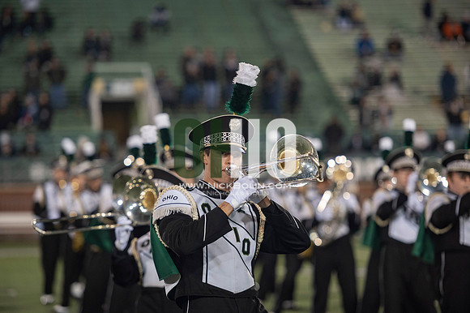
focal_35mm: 170
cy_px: 156
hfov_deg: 12.1
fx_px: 2218
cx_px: 235
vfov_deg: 8.1
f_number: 2.8
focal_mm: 170
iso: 1000
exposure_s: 1/500
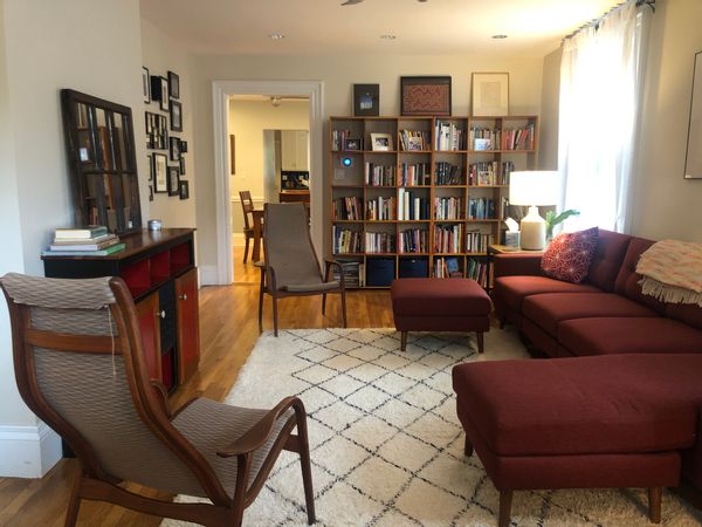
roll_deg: +0.2
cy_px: 264
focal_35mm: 28
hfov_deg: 63.4
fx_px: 568
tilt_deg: -8.3
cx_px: 351
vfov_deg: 49.7
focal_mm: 4
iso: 100
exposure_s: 1/15
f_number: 1.8
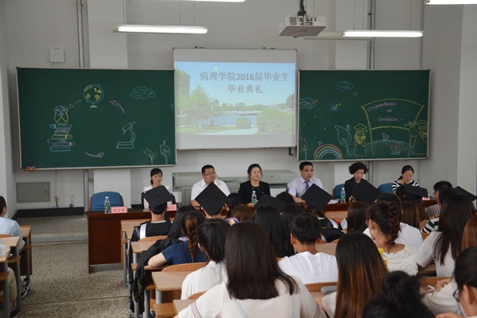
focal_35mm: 51
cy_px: 159
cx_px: 238
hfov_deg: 38.9
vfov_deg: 26.5
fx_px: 676
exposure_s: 1/80
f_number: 4.2
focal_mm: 34
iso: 400
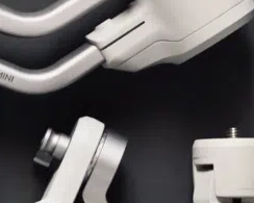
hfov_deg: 9.7
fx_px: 1480
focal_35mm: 197
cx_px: -4
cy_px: 83
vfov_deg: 7.8
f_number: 2.8
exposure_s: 1/33
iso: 1600
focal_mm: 9
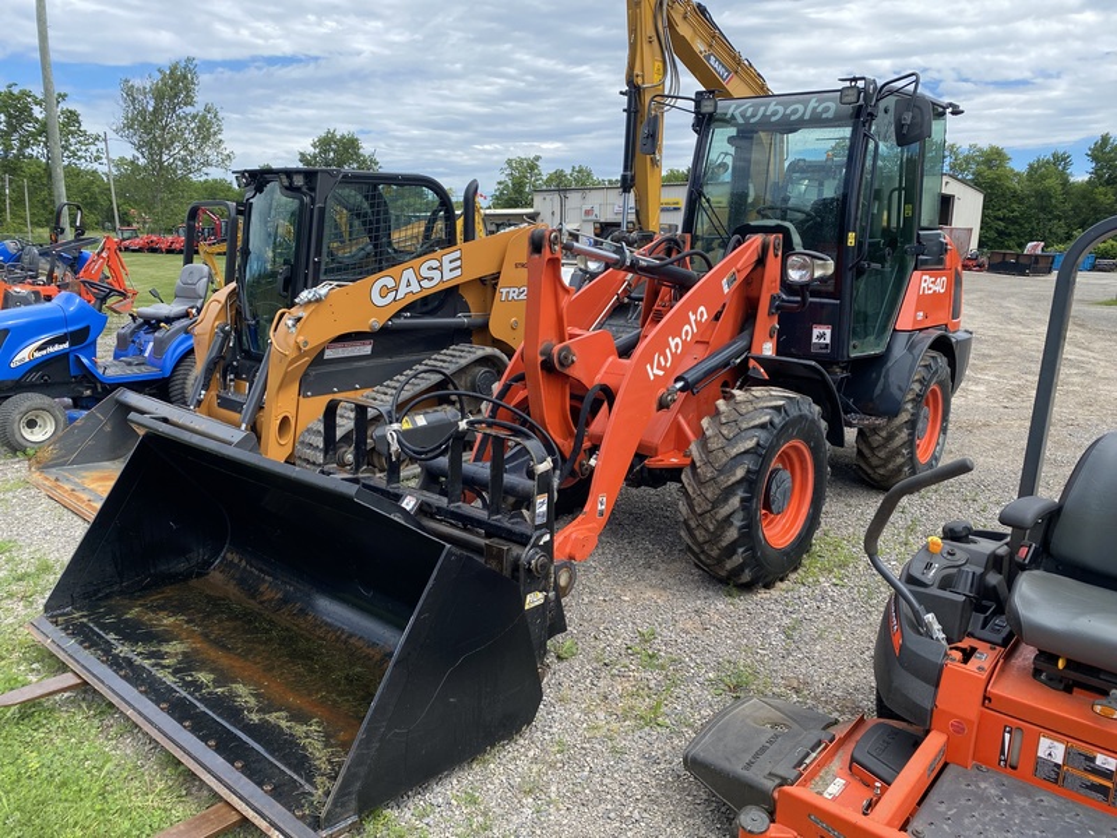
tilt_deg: -10.8
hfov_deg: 67.3
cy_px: 419
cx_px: 558
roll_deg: -0.8
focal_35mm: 26
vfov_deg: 53.1
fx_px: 839
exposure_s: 1/1218
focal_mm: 4.25
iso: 32
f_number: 1.8
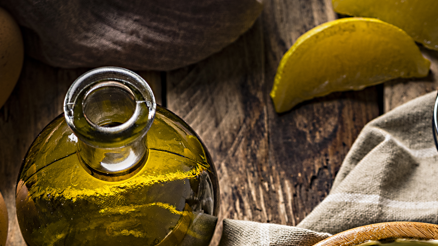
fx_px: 1301
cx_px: 179
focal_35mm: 112
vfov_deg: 10.4
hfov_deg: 19.1
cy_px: 383
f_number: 5.6
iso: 100
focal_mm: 40
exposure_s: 1/100
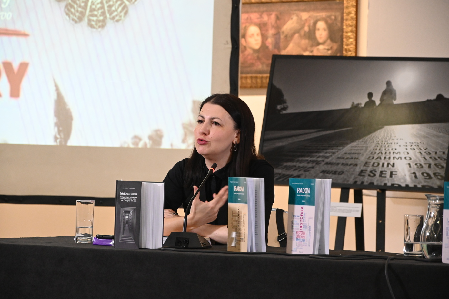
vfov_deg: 8.7
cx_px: 224
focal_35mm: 158
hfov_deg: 13.0
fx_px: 1964
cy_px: 150
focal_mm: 105
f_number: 5.6
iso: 3600
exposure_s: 1/60
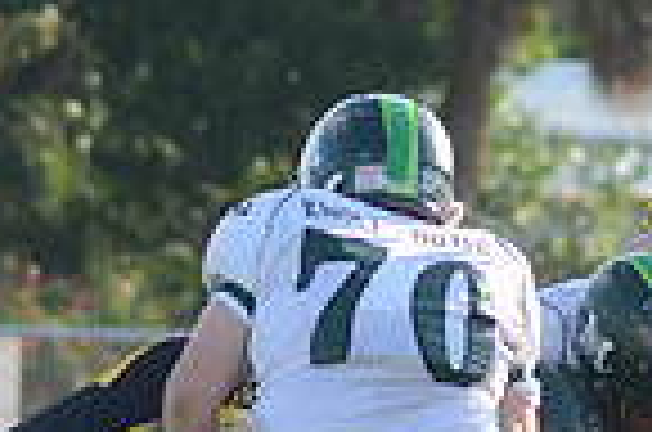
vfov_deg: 1.1
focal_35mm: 1204
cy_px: 346
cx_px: 211
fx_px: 21758
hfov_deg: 1.7
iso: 400
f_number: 5.6
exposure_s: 1/640
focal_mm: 200
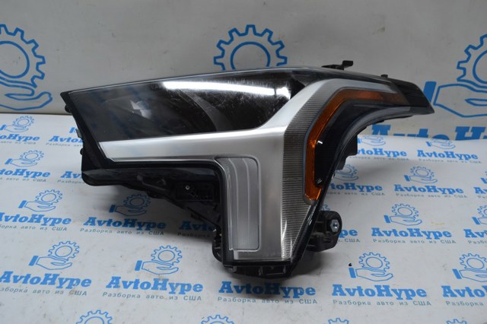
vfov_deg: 39.9
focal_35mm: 33
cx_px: 244
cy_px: 162
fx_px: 446
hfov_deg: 57.2
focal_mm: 22
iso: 400
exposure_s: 1/125
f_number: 5.6
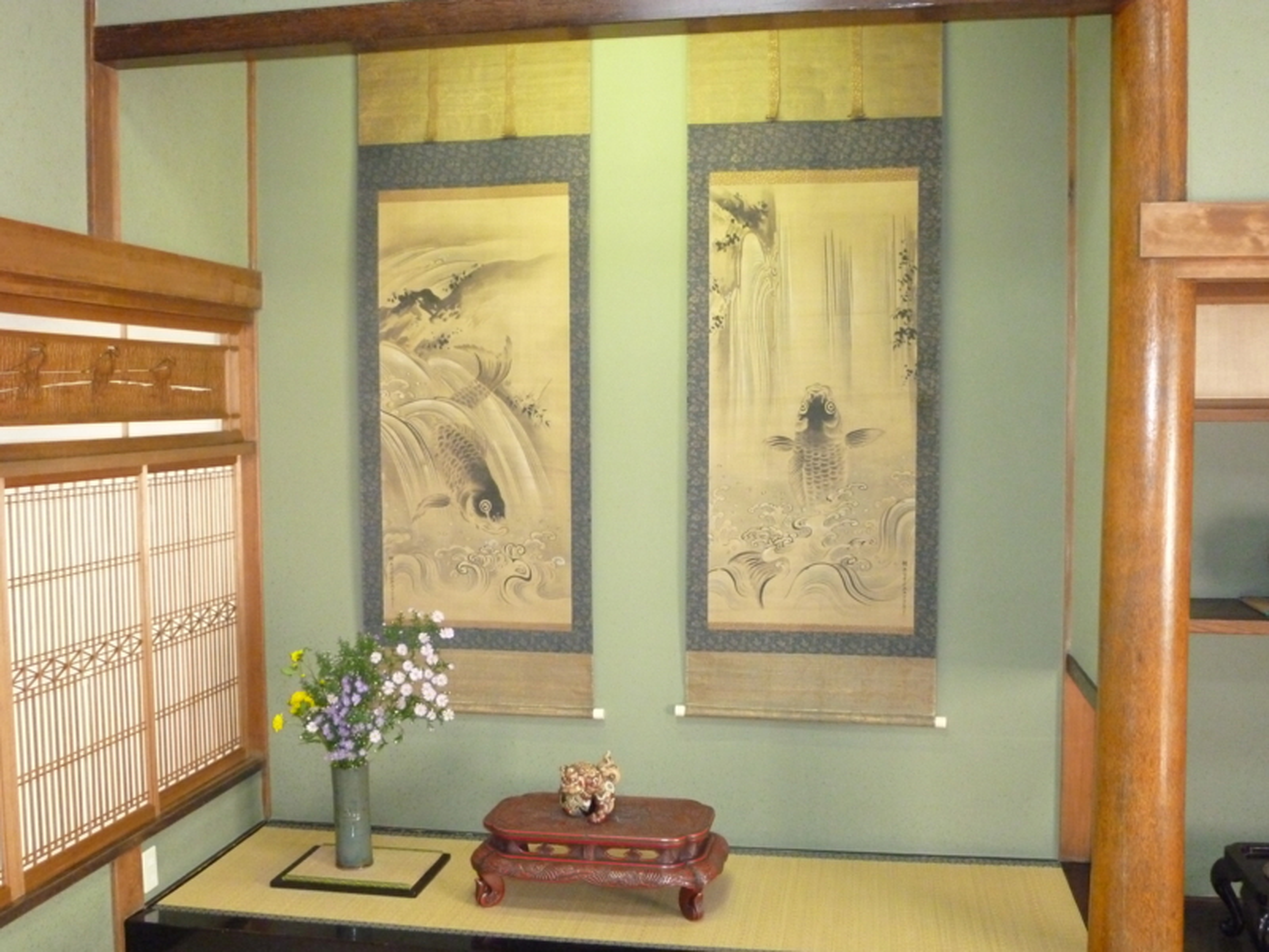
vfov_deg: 39.7
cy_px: 476
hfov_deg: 51.4
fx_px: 1320
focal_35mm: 36
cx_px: 634
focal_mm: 6.3
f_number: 3.3
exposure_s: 1/30
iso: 640
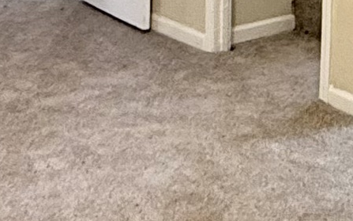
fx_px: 981
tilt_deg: -0.2
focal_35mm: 102
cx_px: 214
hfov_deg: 20.4
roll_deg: -0.7
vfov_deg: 11.6
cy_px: -207
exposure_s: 1/60
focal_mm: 2.22
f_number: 2.2
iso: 400
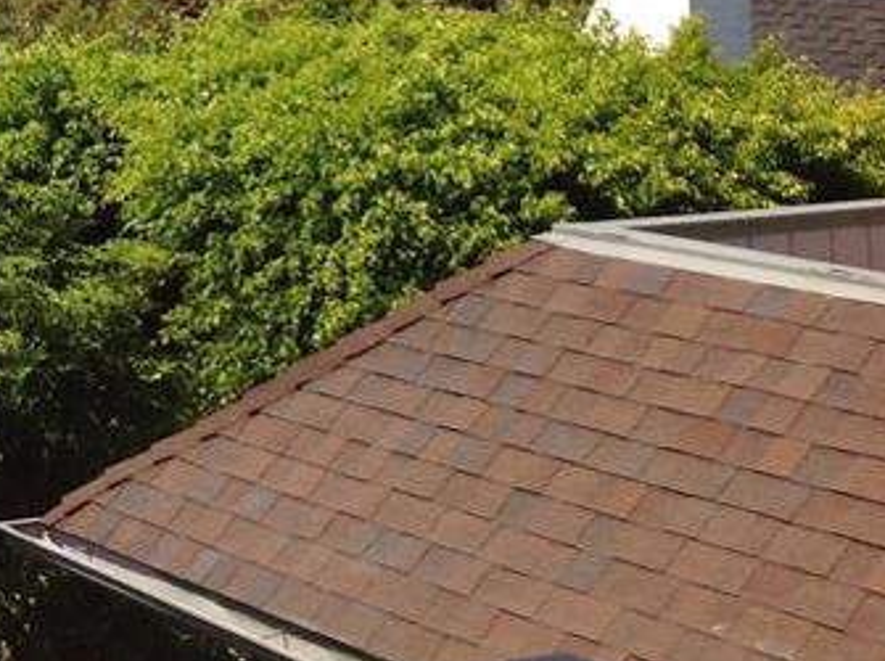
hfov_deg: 16.9
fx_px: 2731
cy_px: -329
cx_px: -378
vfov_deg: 13.0
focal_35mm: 107
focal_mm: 4.28
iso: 50
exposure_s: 1/2326
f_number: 2.4
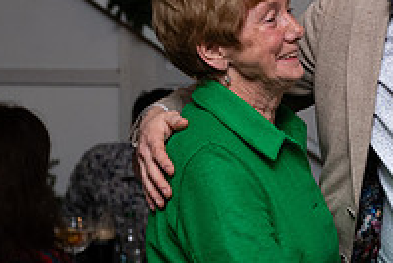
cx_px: 263
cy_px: 77
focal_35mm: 147
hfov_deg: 13.9
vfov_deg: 9.4
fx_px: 1607
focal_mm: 50
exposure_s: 1/160
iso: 800
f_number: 3.5
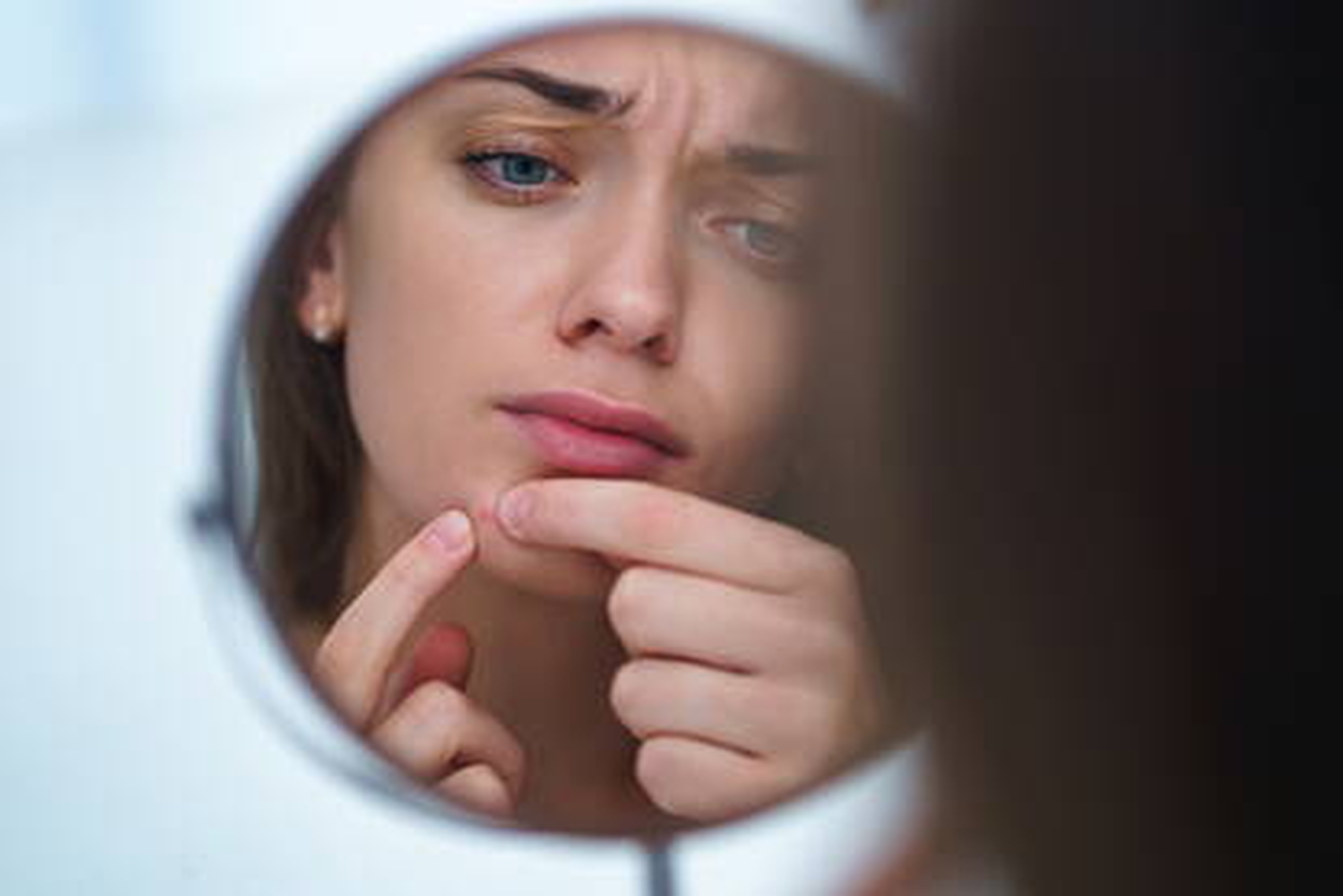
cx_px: 672
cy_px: 448
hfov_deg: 23.9
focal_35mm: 85
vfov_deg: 16.1
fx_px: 3172
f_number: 1.8
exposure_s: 1/160
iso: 200
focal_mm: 85
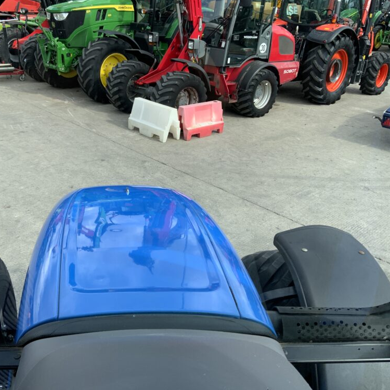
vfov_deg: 47.2
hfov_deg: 46.7
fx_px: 446
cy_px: 194
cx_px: 143
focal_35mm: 35
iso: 16
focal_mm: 3
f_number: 1.8
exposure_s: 1/540
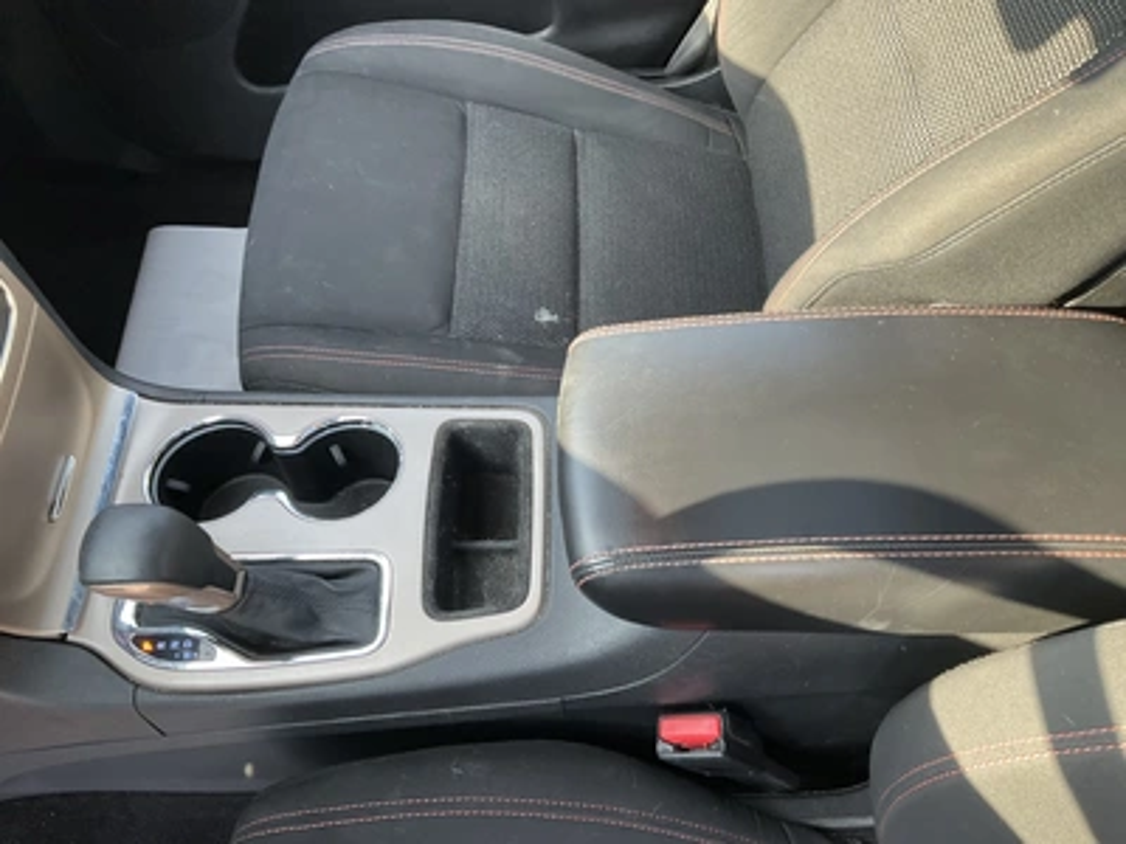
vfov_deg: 48.2
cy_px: 422
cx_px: 563
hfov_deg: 61.7
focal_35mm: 29
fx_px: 943
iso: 64
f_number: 1.8
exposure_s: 1/122
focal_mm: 3
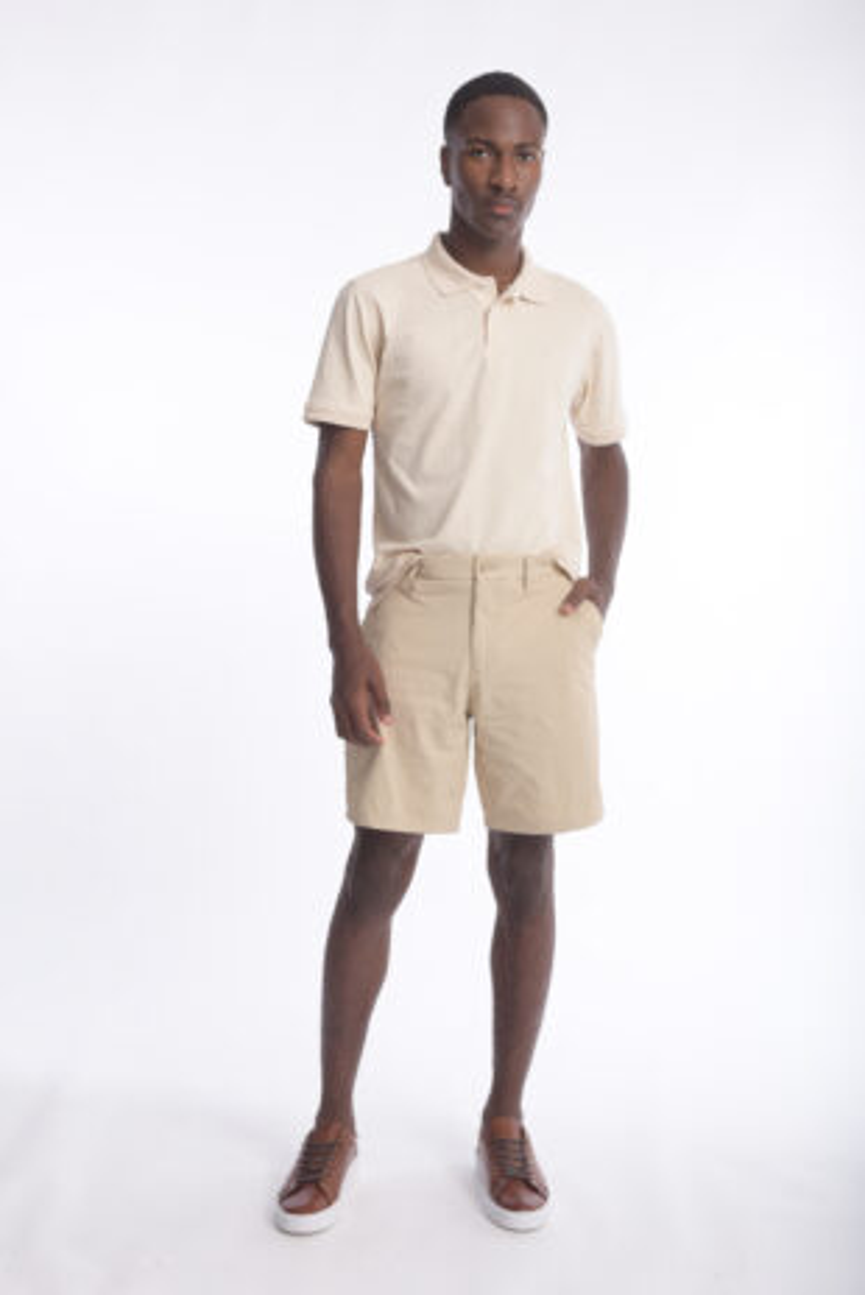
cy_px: 648
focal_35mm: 50
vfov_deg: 39.6
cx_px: 432
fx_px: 1799
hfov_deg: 27.0
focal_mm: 50
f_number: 11
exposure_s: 1/250
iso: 400
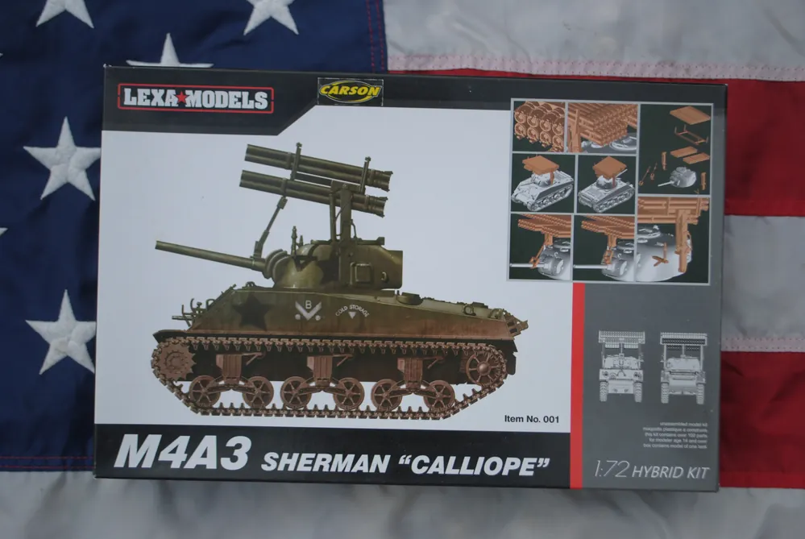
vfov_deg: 28.2
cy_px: 270
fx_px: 1075
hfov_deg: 41.1
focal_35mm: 48
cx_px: 402
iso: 100
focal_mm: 32
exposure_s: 1/800
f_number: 4.8
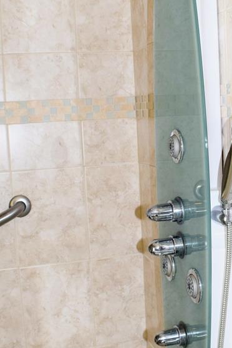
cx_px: 140
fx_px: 686
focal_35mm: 71
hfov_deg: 19.2
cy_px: 163
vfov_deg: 28.4
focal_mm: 22
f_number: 5
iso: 800
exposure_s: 1/100
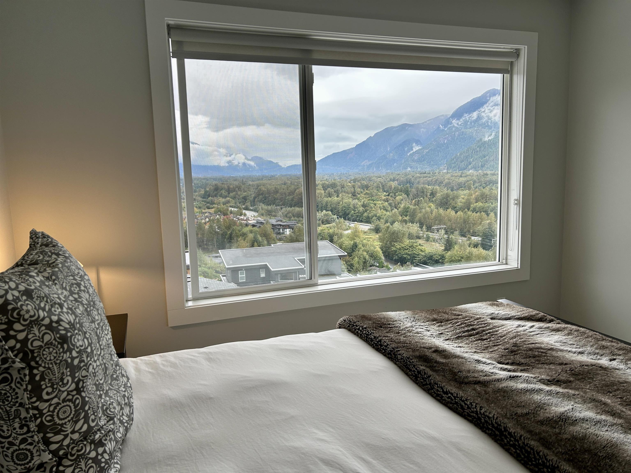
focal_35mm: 26
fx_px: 474
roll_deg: +1.7
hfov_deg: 67.3
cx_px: 316
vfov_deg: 53.1
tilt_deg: -7.1
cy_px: 236
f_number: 1.5
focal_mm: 5.7
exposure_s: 1/226
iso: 40
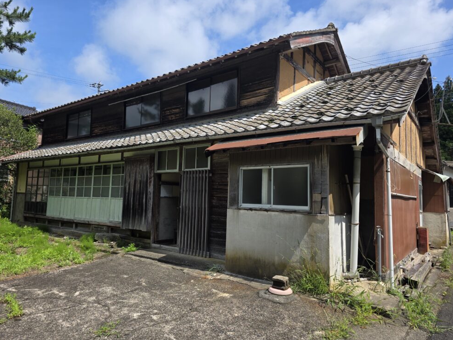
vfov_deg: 56.8
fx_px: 314
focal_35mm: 24
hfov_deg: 71.6
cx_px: 220
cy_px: 173
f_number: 1.7
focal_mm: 6.3
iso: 80
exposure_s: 1/4237
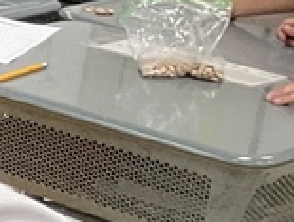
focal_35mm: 191
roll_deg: -0.8
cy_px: 435
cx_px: -675
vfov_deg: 7.5
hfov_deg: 8.2
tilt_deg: -28.0
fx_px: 1626
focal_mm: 3
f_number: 1.8
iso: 100
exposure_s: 1/60
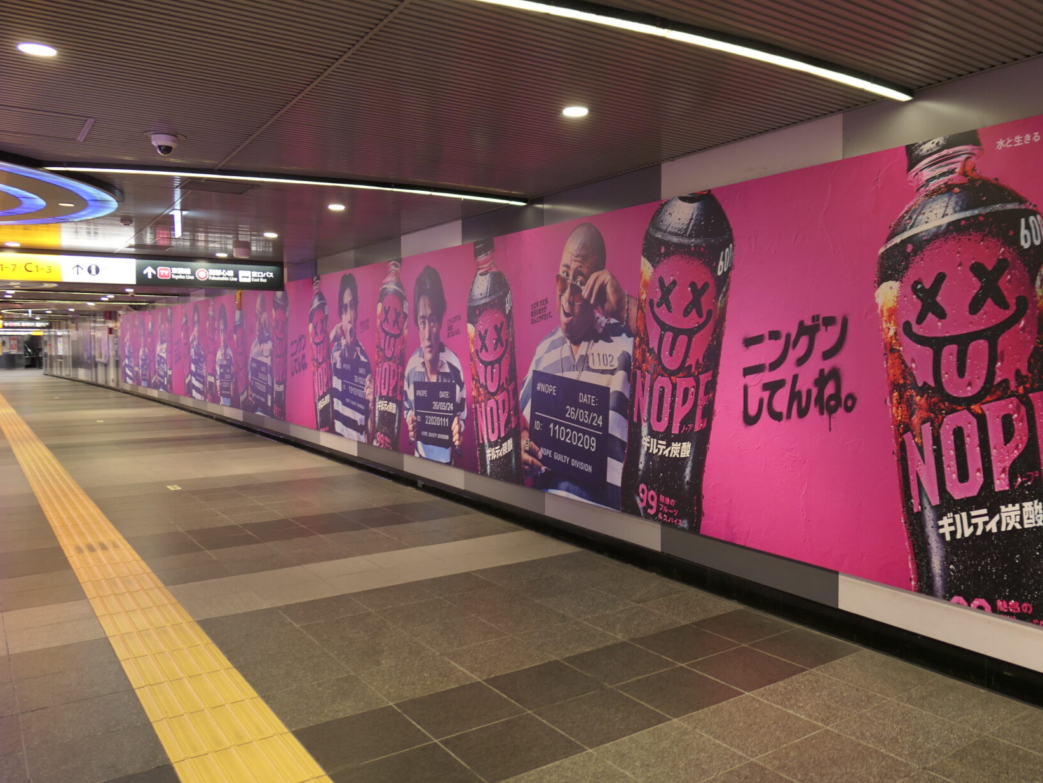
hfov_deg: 65.0
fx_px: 814
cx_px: 601
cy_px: 380
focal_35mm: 27
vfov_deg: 51.4
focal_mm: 8.8
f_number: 1.4
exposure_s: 1/60
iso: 200
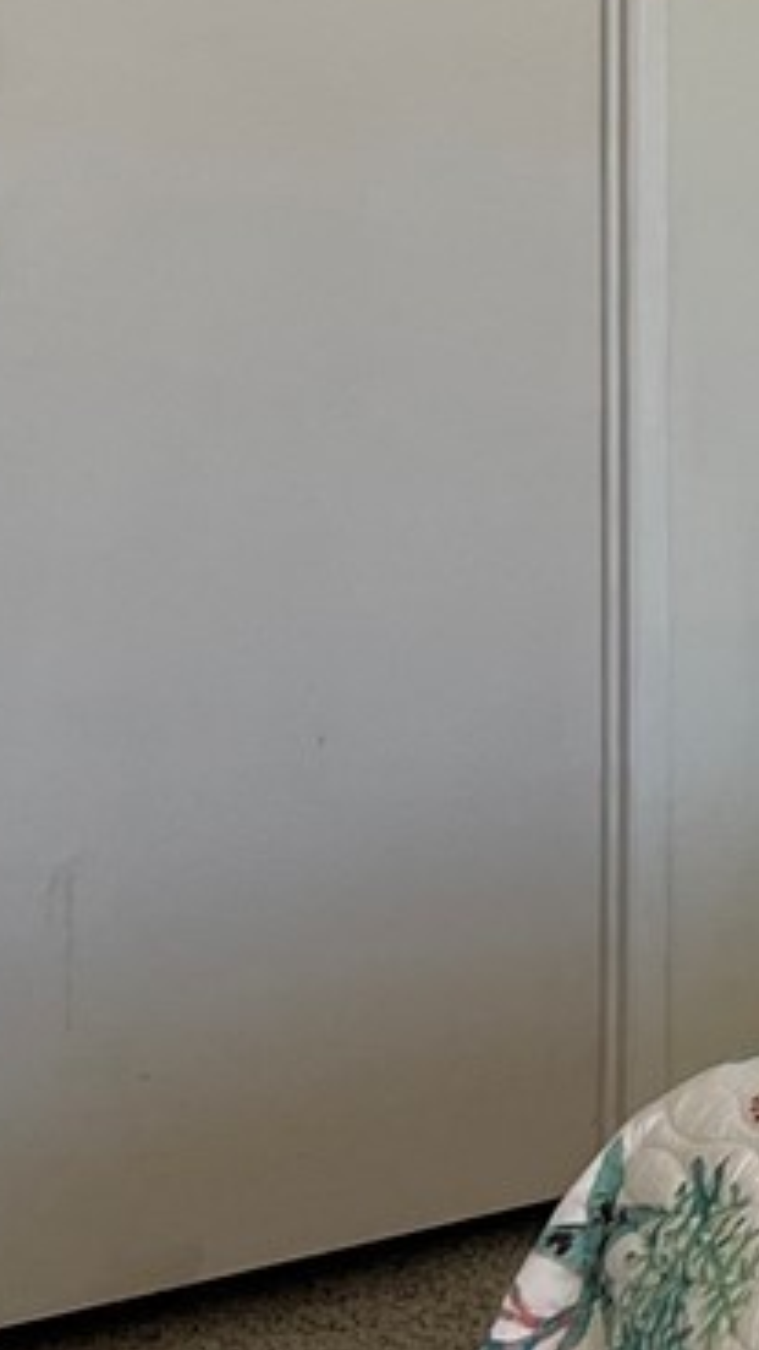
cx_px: 2409
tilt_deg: -5.1
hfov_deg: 8.1
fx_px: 4401
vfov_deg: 17.0
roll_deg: -2.1
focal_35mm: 123
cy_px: -26
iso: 50
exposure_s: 1/364
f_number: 1.6
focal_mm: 5.1
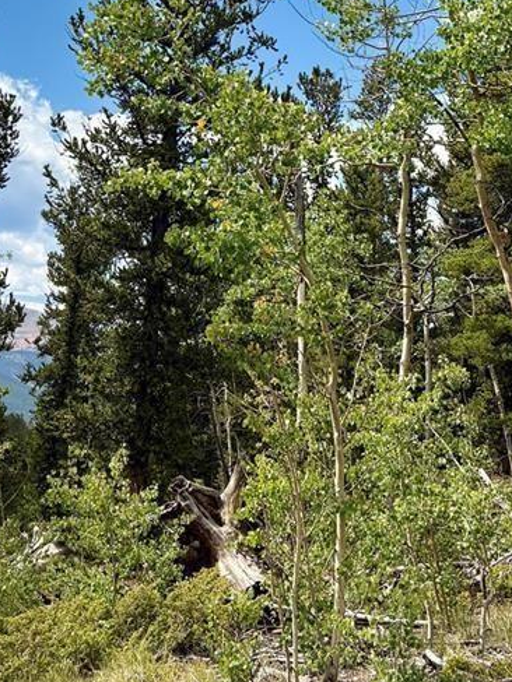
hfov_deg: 22.9
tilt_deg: +16.7
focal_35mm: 64
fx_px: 1262
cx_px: 302
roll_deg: -4.7
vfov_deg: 28.8
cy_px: 36
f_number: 1.6
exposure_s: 1/4329
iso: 50
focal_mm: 5.96
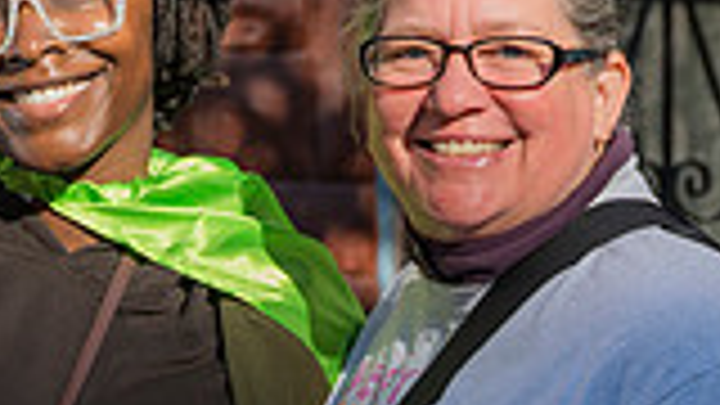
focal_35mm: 182
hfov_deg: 11.8
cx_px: 130
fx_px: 3475
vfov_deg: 6.7
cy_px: 351
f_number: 4.5
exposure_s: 1/250
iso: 100
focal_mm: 48
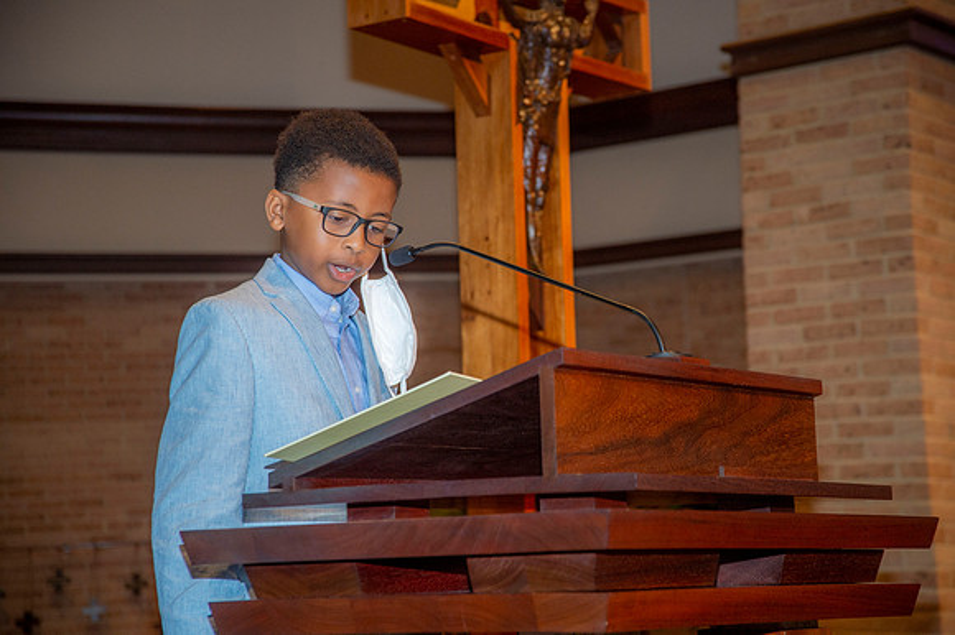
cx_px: 478
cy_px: 318
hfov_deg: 23.9
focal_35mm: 85
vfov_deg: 16.1
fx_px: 2253
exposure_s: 1/200
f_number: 5.6
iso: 1600
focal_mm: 85
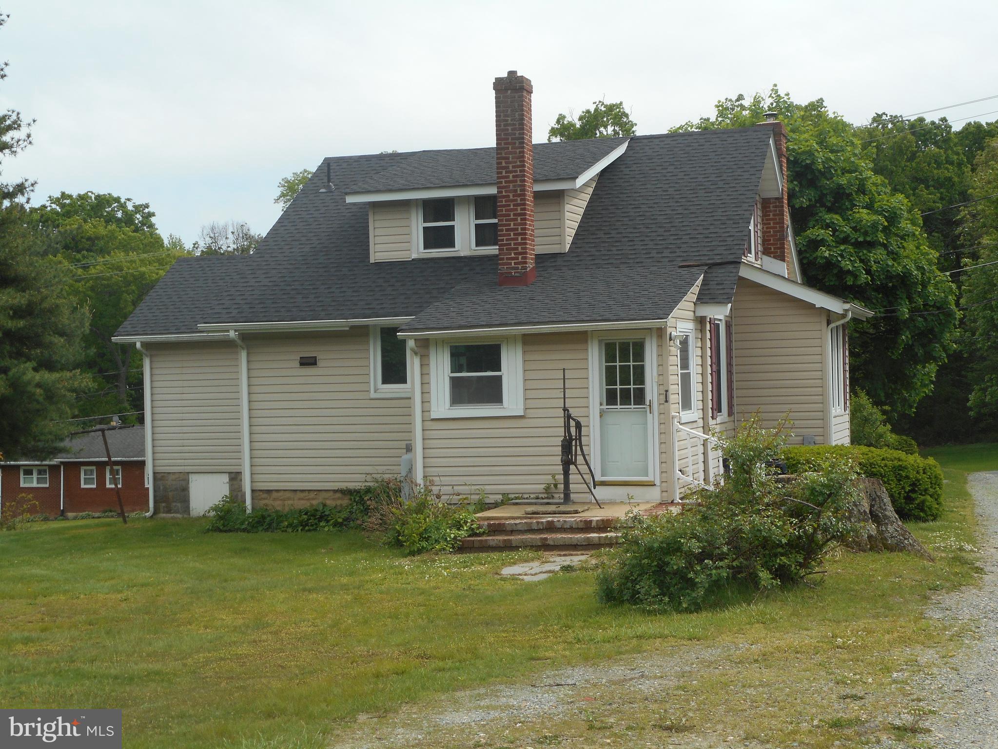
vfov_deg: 24.8
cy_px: 374
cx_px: 499
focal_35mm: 59
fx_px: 1701
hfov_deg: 32.7
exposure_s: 1/250
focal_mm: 10.5
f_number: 5.1
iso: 80
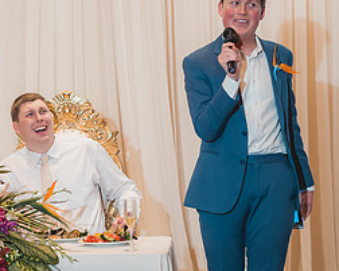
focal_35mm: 184
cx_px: 62
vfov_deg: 8.4
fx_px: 1844
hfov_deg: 10.5
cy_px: 131
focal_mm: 85
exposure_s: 1/320
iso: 1250
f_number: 2.2
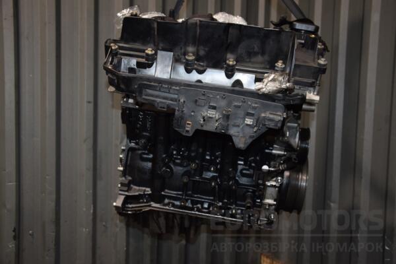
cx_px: 198
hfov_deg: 49.6
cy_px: 132
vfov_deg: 34.2
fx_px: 429
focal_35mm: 39
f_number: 5
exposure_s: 1/60
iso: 800
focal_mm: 26
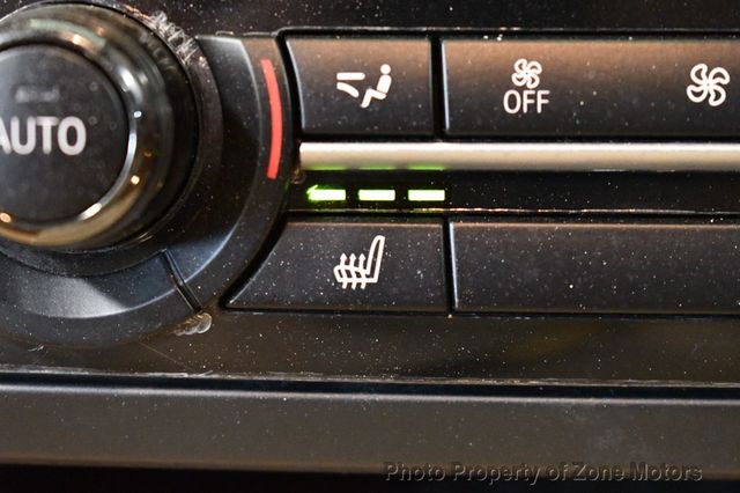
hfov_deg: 24.8
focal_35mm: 82
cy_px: 246
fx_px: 1685
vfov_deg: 16.6
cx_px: 370
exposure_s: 1/50
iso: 12800
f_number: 5.6
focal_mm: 55
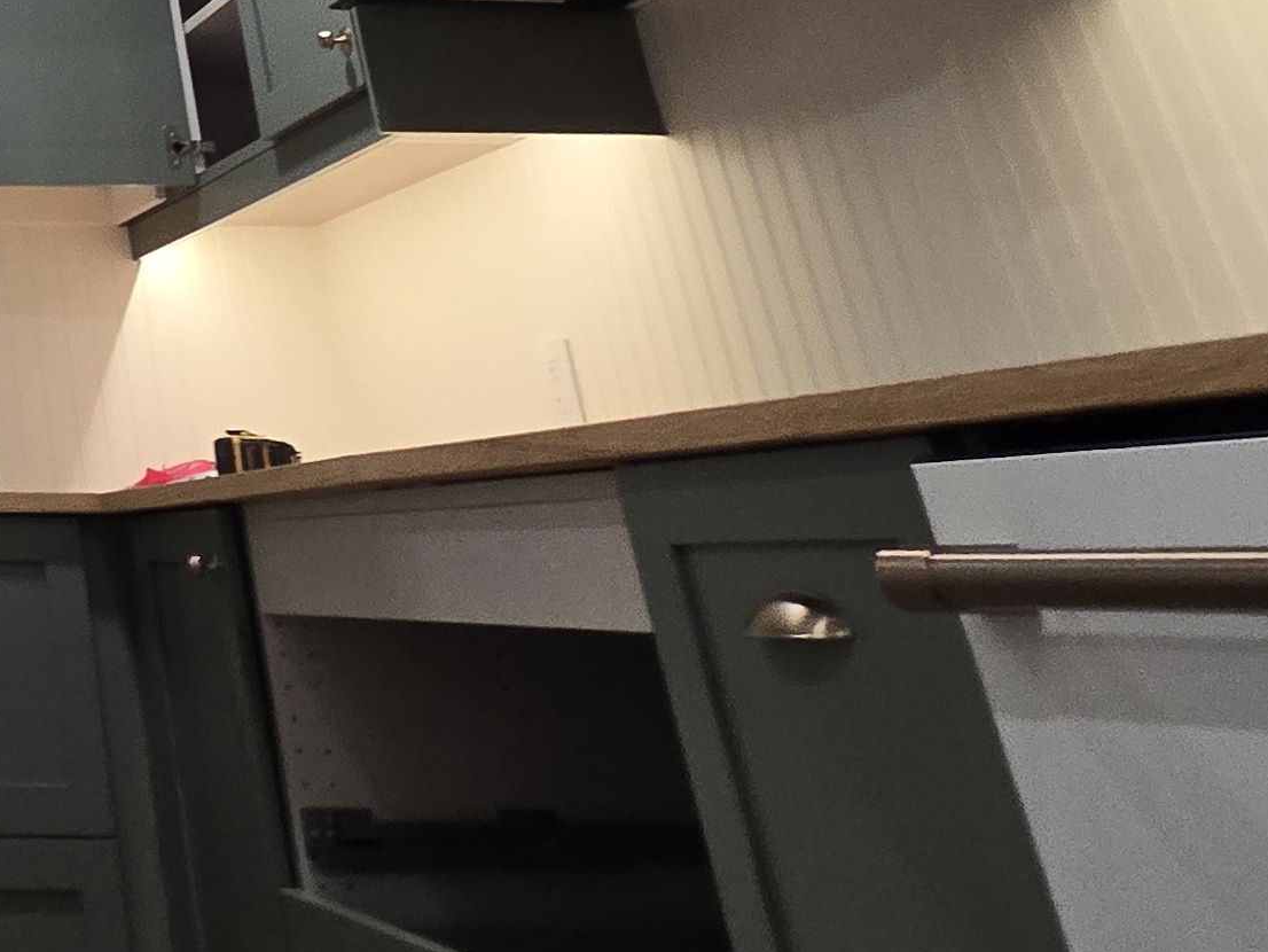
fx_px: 1722
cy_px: -452
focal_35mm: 47
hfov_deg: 30.0
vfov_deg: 24.5
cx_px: -467
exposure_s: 1/60
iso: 160
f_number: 2.2
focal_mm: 2.2
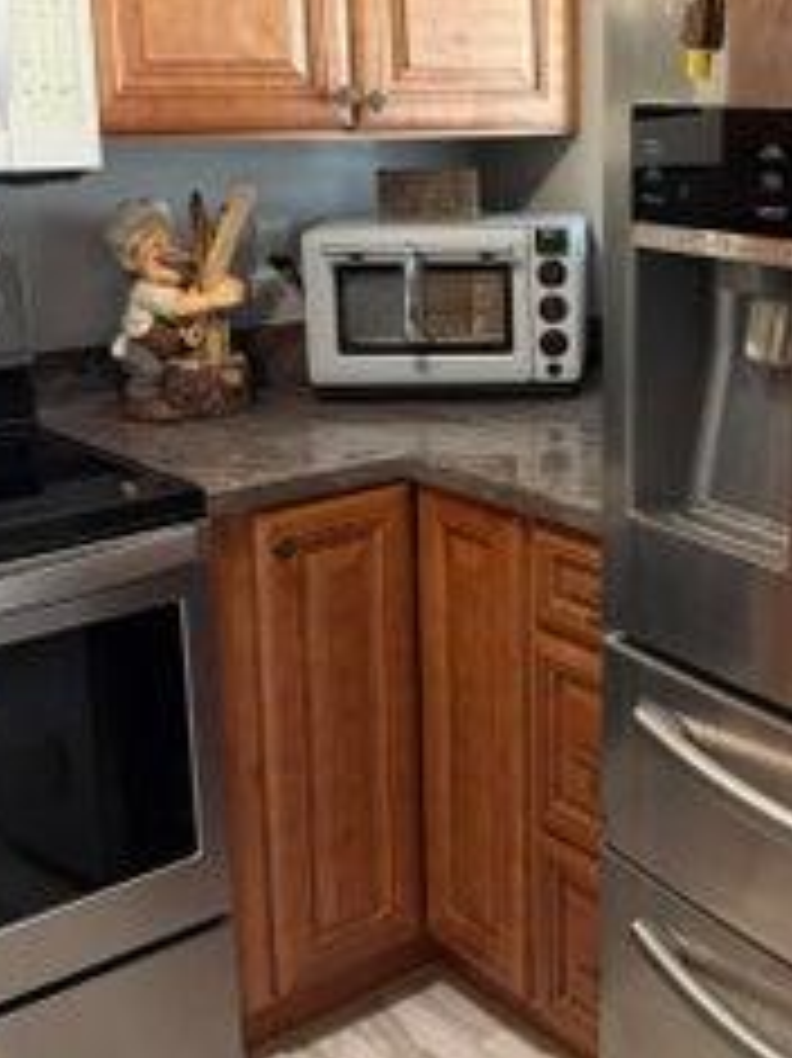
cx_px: 675
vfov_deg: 38.4
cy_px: 342
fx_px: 1496
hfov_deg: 28.8
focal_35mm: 49
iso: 250
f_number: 1.78
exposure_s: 1/60
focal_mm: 6.76
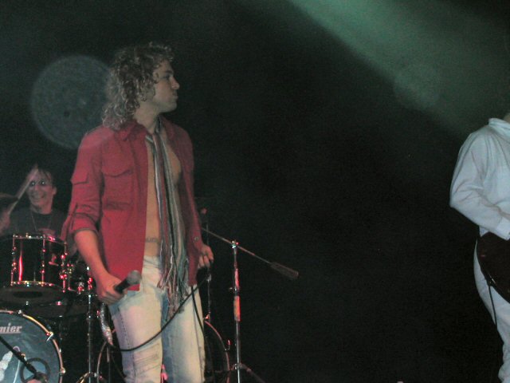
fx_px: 1282
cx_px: 255
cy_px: 192
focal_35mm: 87
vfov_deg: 17.0
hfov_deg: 22.5
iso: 200
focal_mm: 13.3
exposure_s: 1/59.9
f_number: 4.3
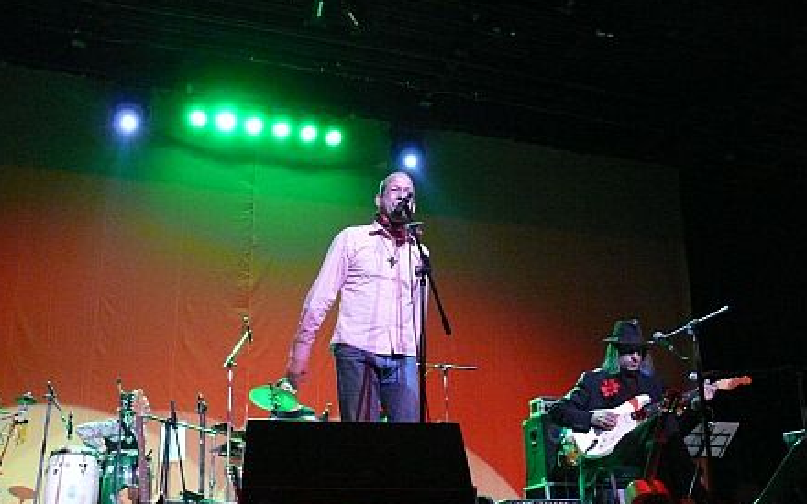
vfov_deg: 33.6
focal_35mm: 38
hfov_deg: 51.5
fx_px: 836
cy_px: 269
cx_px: 402
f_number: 2.8
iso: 800
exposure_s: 1/15
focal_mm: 7.4
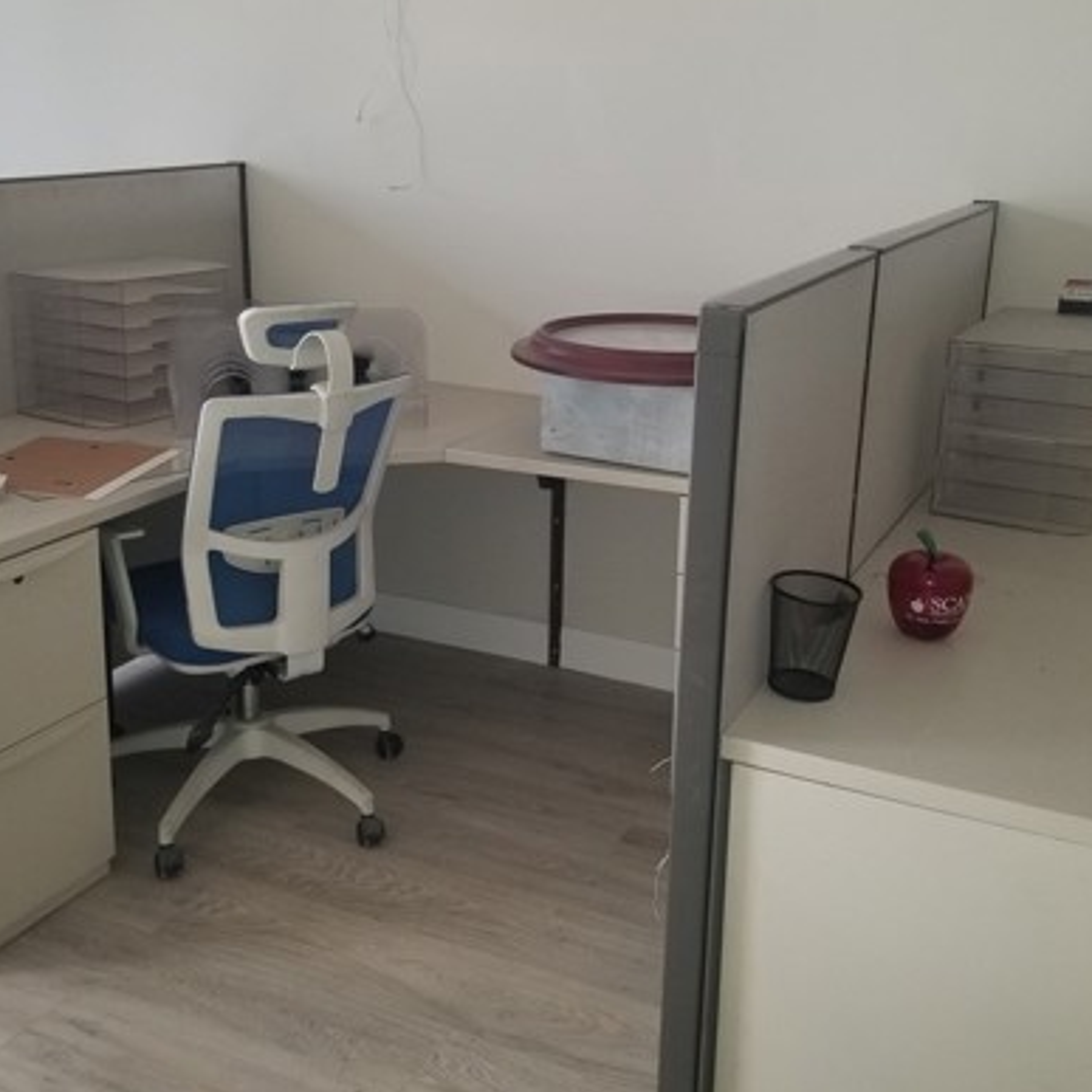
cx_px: 514
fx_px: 1356
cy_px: 516
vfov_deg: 43.8
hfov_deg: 43.8
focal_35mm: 38
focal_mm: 4.3
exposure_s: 1/25
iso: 100
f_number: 1.7
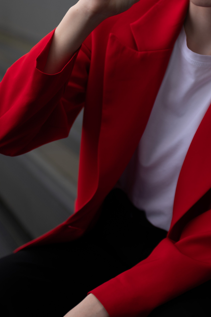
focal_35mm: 112
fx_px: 986
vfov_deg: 18.1
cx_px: 163
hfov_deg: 12.2
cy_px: 71
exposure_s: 1/320
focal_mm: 70
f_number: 2.8
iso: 100
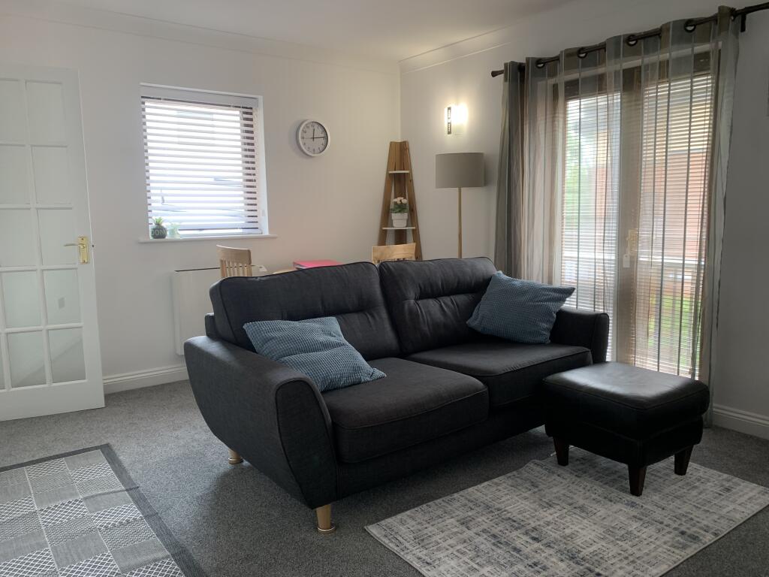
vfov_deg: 53.1
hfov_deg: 67.3
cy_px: 288
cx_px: 384
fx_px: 578
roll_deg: +1.1
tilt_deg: -9.2
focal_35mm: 26
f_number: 1.8
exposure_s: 1/50
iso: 64
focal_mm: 4.25
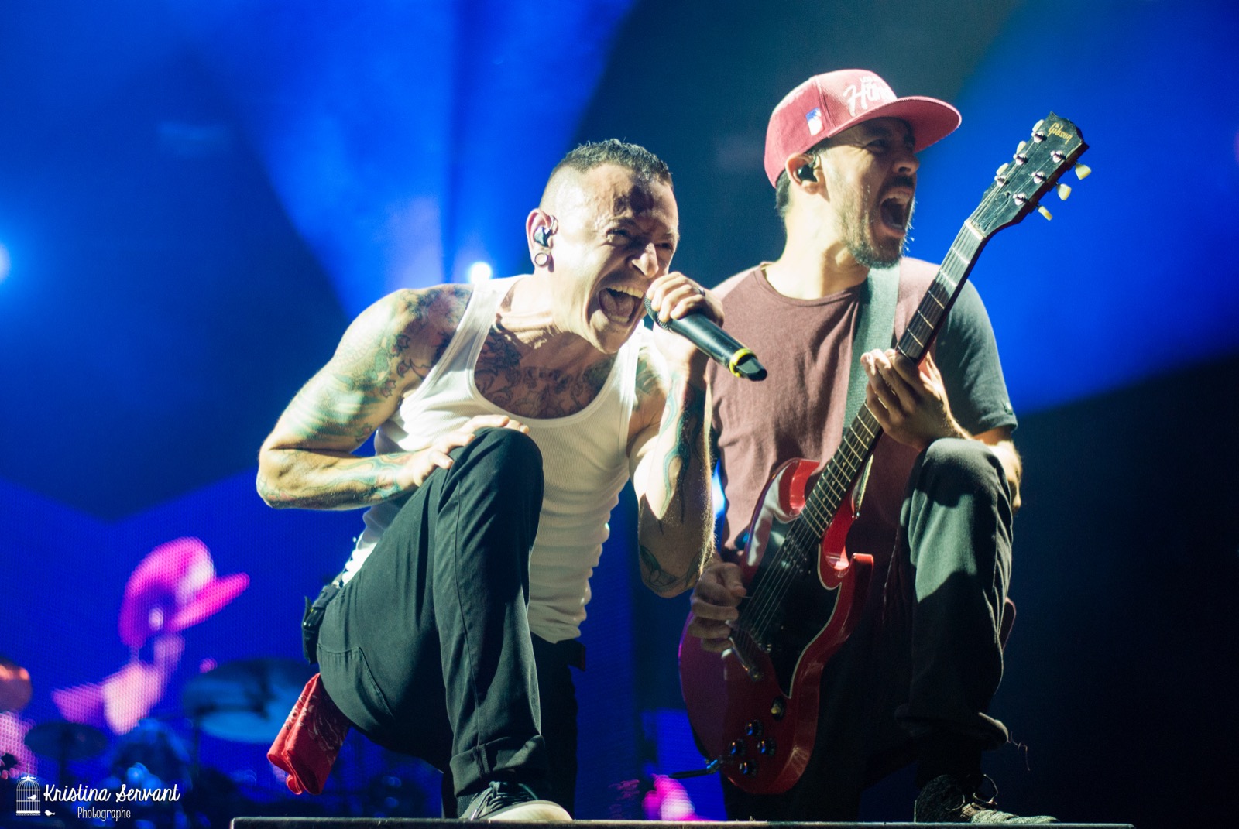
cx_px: 620
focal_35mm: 75
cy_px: 414
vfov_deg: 18.2
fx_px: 2584
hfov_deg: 27.0
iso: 400
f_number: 1.8
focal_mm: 50
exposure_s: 1/500
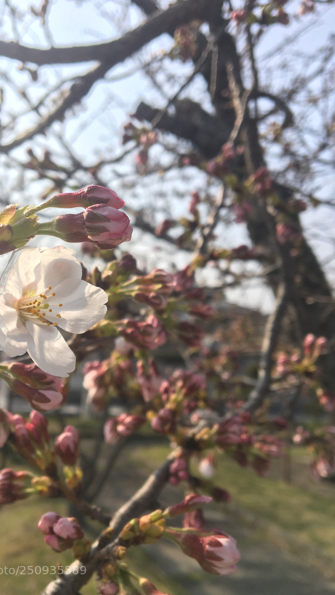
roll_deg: -3.0
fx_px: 505
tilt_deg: +7.1
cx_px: 115
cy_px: 299
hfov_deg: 36.4
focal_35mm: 32
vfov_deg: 61.0
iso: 25
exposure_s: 1/1054
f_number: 2.2
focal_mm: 4.15
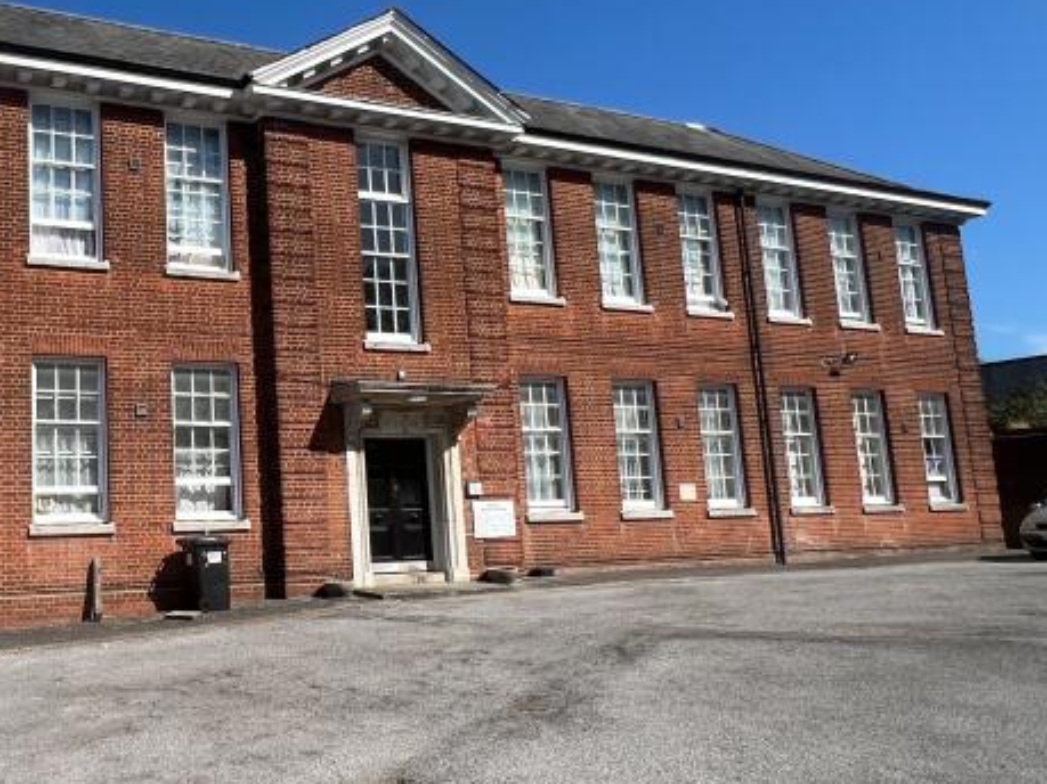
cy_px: 408
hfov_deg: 55.1
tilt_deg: +6.7
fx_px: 877
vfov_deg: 48.2
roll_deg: +1.1
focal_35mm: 29
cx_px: 141
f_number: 1.8
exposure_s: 1/2053
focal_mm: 1.57
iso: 32
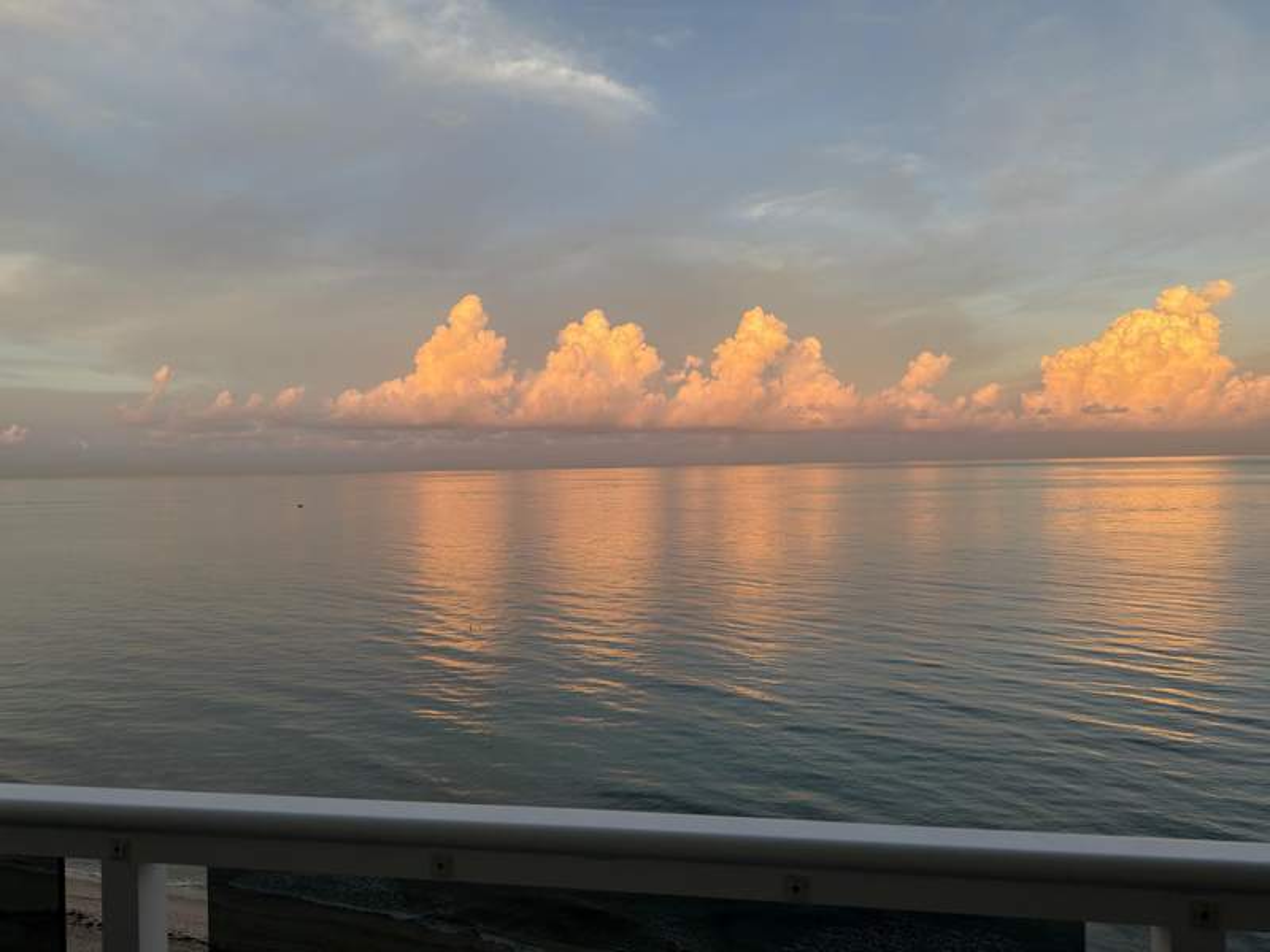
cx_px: 635
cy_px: 476
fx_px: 881
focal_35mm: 24
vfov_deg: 56.8
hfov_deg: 71.6
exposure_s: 1/435
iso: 80
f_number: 1.78
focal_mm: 6.76
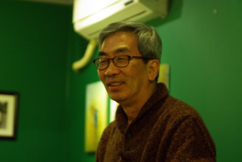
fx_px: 764
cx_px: 106
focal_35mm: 114
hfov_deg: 18.0
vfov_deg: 12.1
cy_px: 78
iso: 800
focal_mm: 63
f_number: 2.8
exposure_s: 1/20
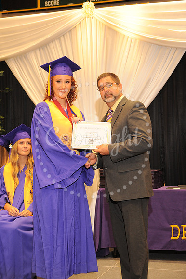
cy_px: 140
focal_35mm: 66
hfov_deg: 20.6
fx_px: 512
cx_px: 93
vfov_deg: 30.5
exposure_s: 1/60
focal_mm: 66
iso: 1250
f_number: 5.6
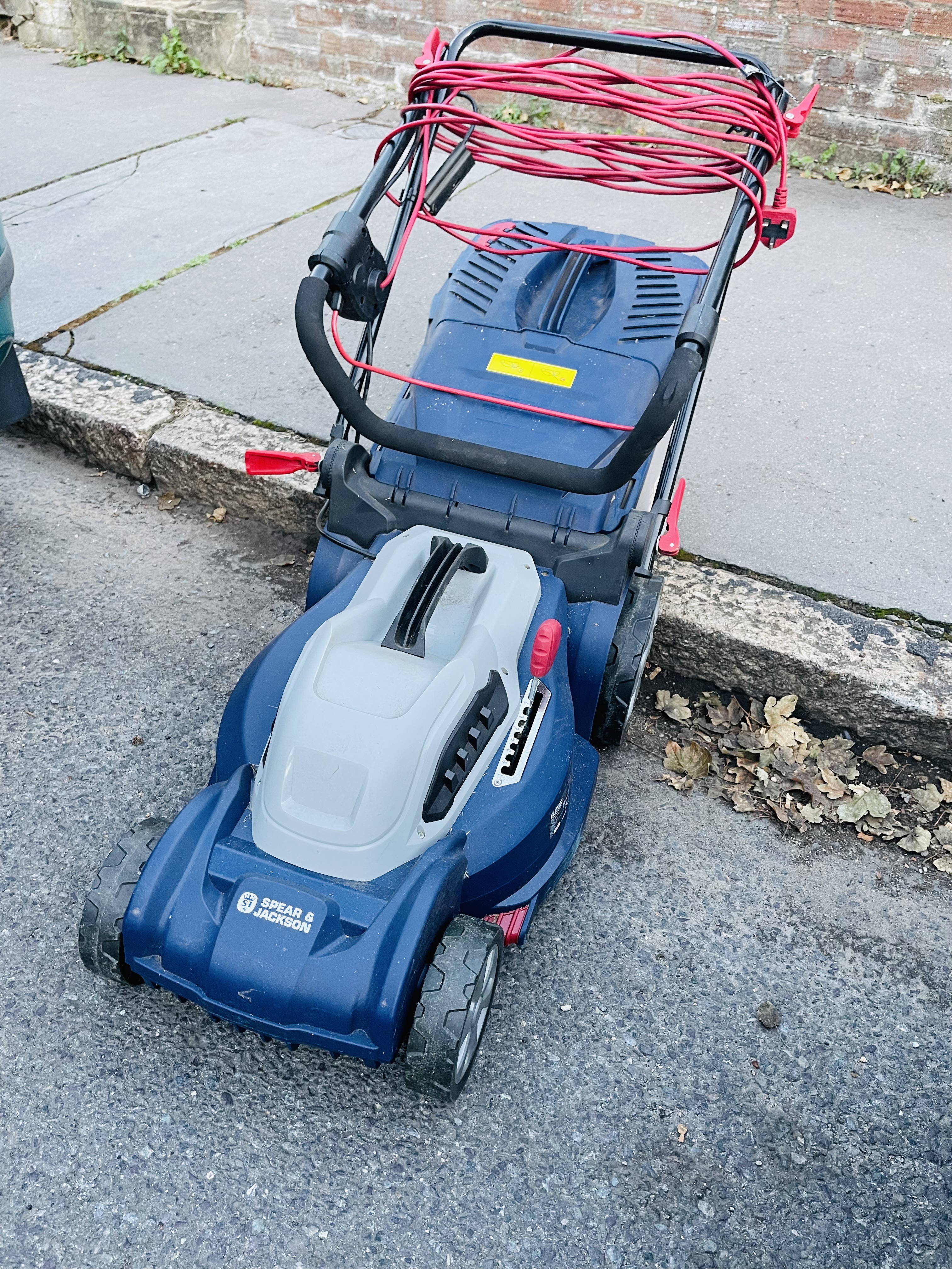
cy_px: 634
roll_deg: -4.9
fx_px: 953
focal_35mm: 26
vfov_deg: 67.3
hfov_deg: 53.1
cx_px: 476
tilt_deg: -39.3
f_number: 1.6
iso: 125
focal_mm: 4.2
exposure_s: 1/98
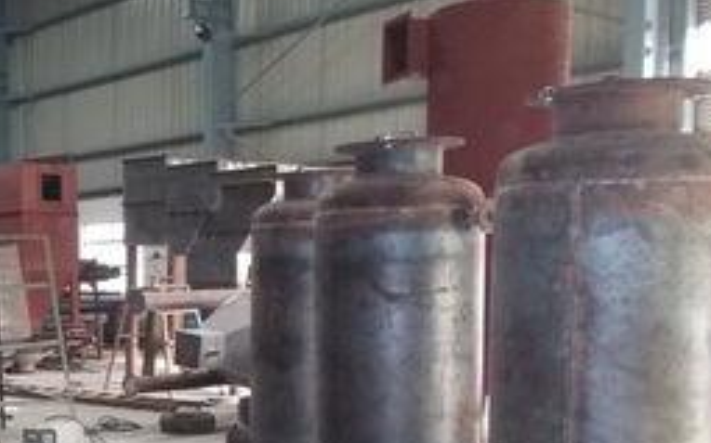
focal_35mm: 54
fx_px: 1046
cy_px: 405
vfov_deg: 23.3
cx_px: 67
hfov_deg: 35.3
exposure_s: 1/25
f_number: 3.2
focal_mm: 4.6
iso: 400
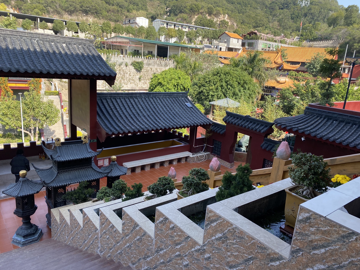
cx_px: 180
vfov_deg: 53.1
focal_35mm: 26
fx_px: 270
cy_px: 135
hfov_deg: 67.3
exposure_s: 1/585
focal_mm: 4.25
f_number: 1.8
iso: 32
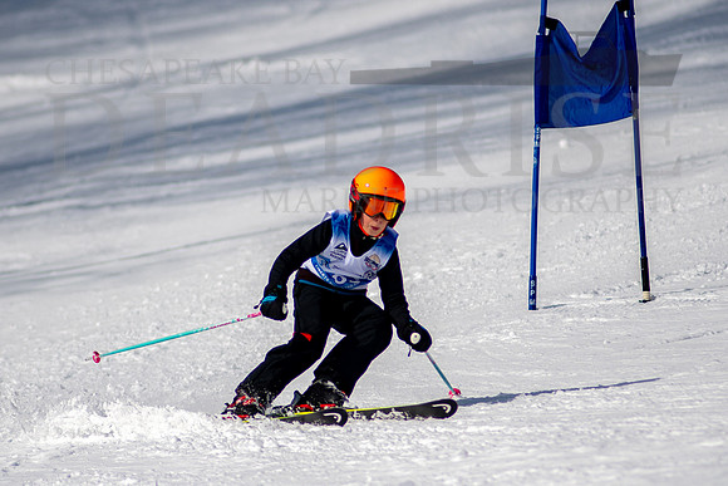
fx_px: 14318
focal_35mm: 708
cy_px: 273
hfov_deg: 2.9
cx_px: 328
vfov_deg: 1.9
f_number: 2.8
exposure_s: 1/8000
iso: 100
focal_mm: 300
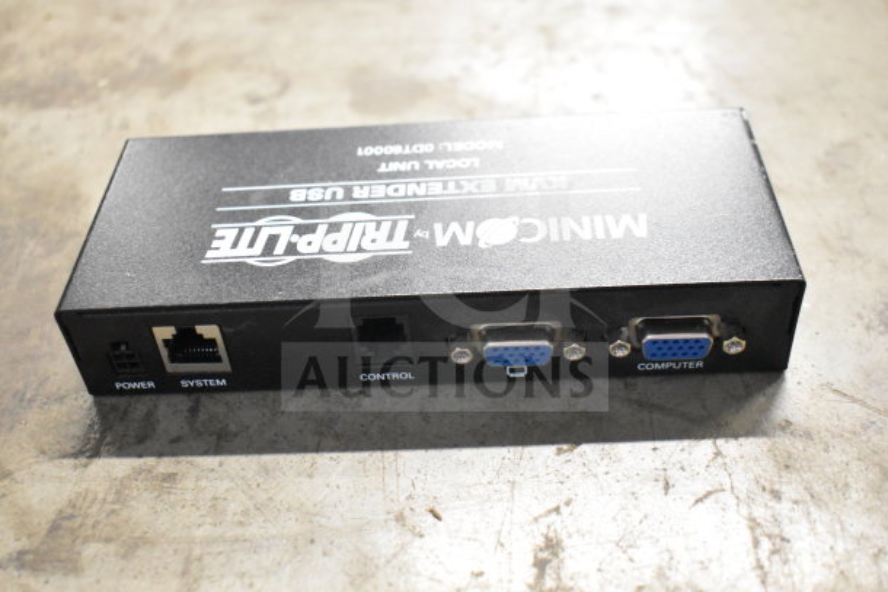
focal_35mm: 42
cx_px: 444
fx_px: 1036
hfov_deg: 46.4
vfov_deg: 31.9
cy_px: 296
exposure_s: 1/50
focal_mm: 28
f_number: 4.2
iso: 8000
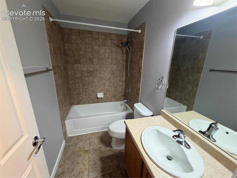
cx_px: 118
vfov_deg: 85.6
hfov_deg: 102.1
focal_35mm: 14
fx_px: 96
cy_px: 89
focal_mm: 2.22
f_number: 2.2
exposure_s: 1/60
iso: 320
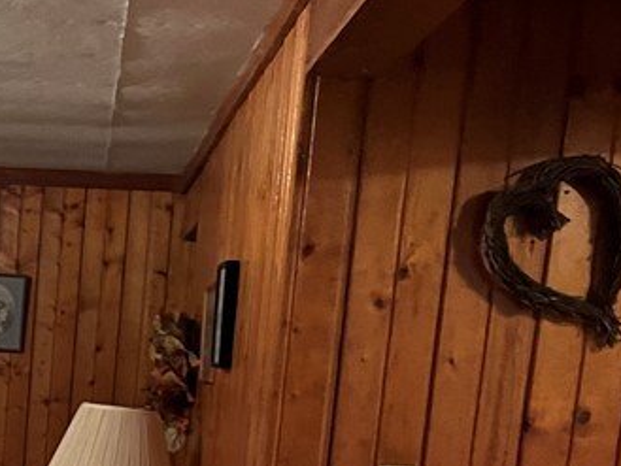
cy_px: 645
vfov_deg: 16.9
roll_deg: -1.3
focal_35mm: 81
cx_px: -100
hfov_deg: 22.4
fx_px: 1454
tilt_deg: -12.5
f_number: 1.6
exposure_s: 1/30
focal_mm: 5.1
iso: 640
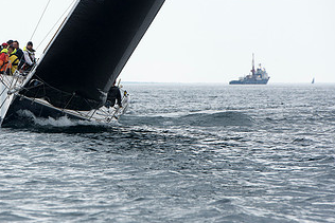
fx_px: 3472
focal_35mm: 373
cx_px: 56
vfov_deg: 3.7
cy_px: 100
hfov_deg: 5.5
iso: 250
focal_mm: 200
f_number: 8
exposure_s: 1/800
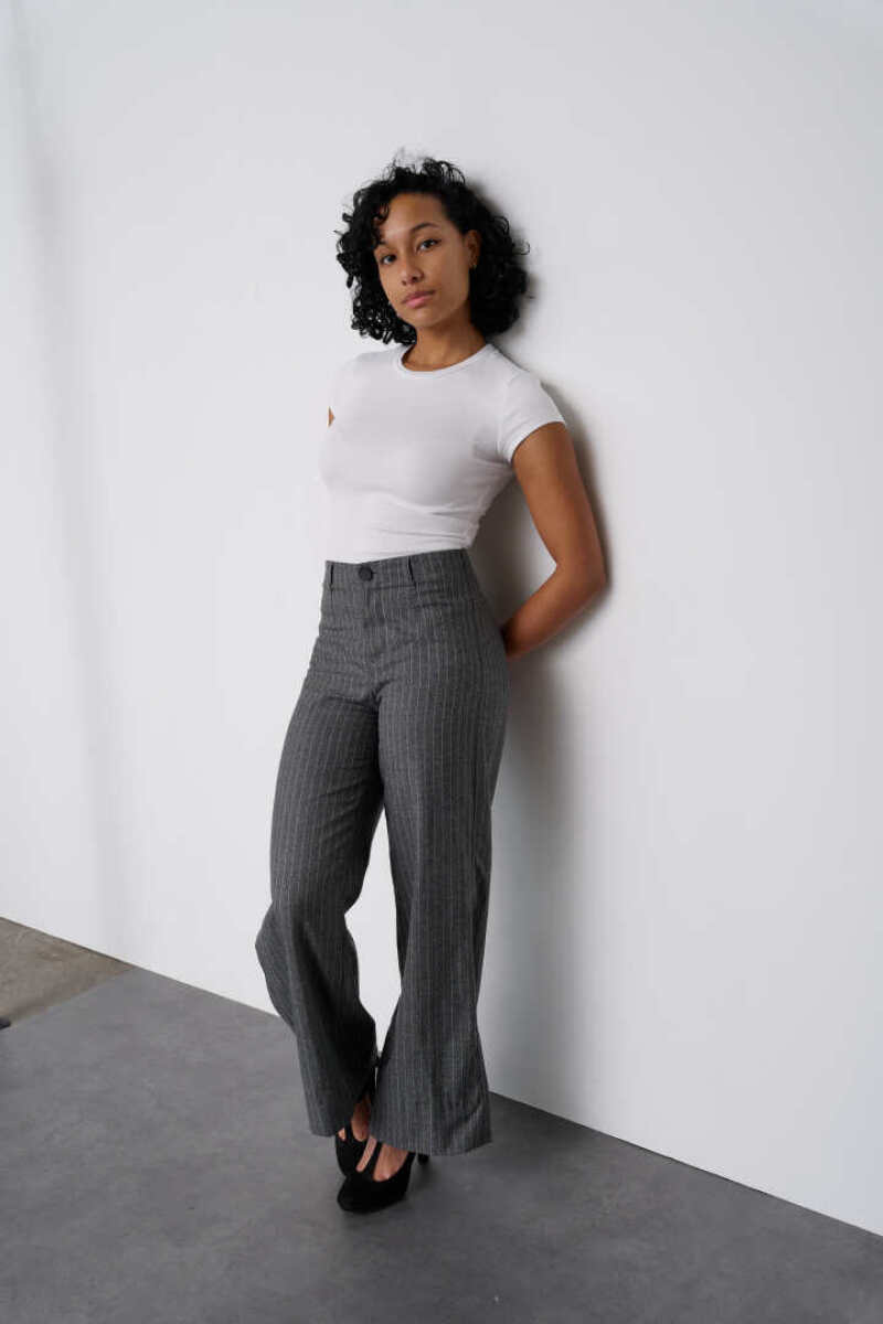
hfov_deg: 37.9
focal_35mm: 35
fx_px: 1288
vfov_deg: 54.4
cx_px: 442
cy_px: 662
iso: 400
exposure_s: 1/160
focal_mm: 35
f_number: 5.6
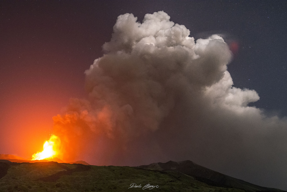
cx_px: 144
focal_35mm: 42
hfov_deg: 46.4
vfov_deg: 31.9
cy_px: 96
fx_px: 335
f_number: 3.2
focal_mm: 28
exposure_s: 1
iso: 4000
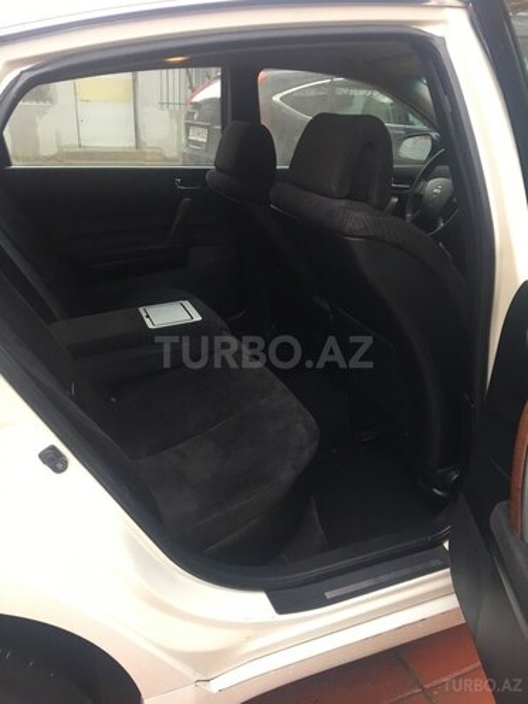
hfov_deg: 48.2
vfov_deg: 61.7
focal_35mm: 29
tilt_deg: -22.7
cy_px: 352
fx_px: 590
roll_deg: -1.3
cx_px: 264
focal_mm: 4.15
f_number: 2.2
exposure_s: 1/33
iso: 32
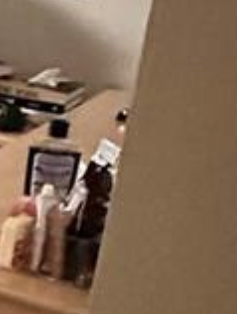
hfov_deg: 8.7
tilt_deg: -14.2
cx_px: -637
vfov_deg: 18.5
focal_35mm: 106
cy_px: 103
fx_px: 965
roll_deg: +0.5
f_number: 2.2
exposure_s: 1/40
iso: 800
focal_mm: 2.22
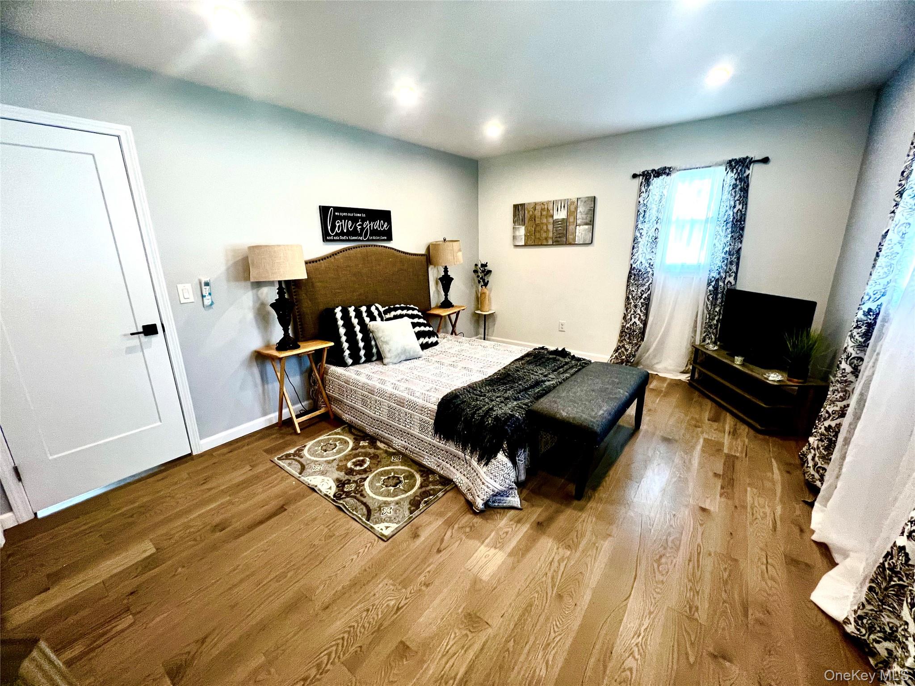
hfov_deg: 106.2
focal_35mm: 13
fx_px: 344
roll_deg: +0.6
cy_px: 343
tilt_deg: -16.3
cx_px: 458
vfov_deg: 89.9
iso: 160
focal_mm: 1.57
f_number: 1.8
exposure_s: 1/60
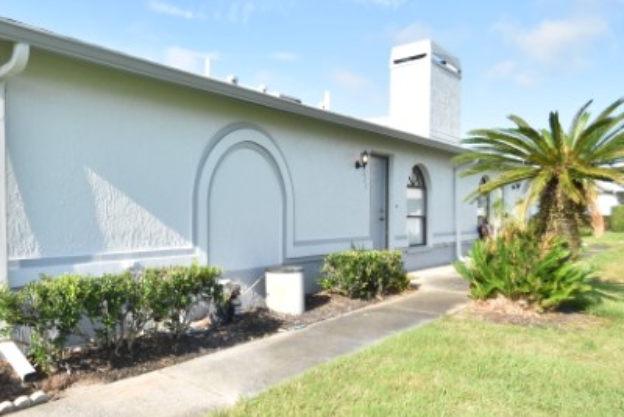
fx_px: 468
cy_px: 219
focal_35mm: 27
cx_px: 148
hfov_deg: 63.0
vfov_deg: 47.9
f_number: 3.5
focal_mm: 10
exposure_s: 1/4000
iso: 800
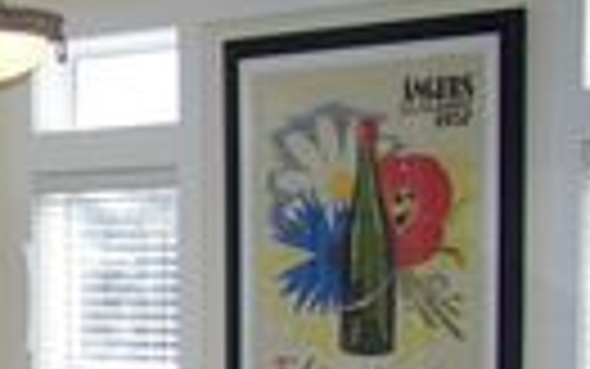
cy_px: 459
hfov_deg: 18.3
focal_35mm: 107
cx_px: -153
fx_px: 1721
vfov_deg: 11.9
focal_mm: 6
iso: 64
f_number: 2.8
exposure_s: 1/160
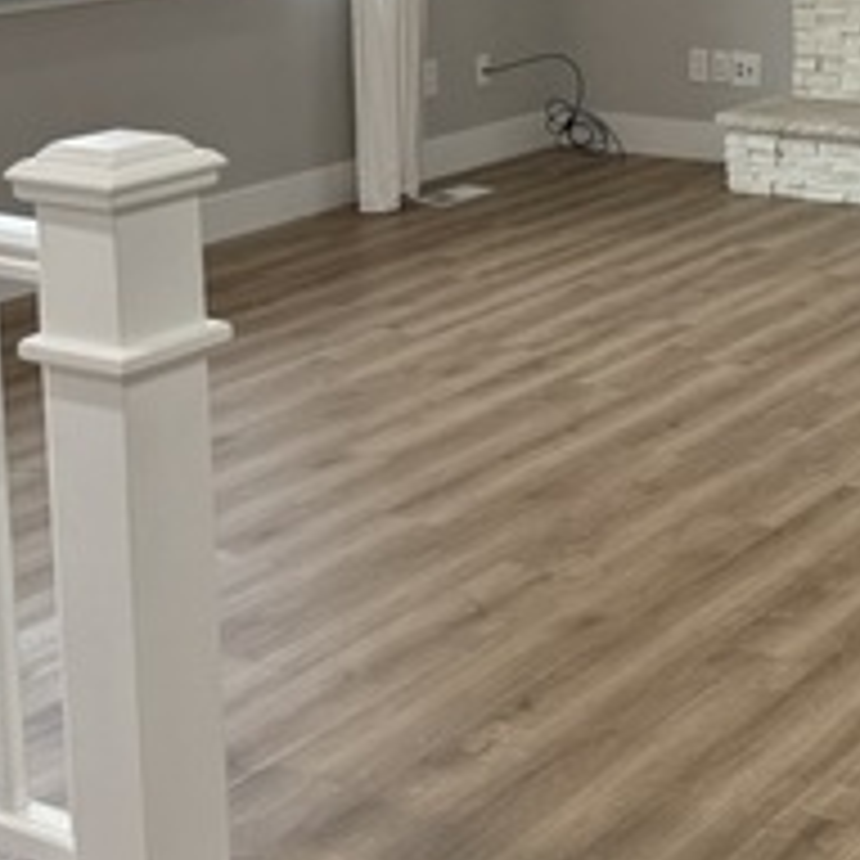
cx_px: 723
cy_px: 50
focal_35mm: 74
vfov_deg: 22.7
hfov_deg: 22.9
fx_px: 2080
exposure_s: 1/120
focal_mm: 6.76
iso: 250
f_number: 1.78
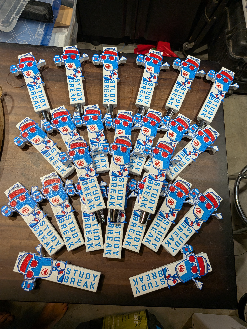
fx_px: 228
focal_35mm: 24
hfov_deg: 56.8
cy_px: 164
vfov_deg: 71.6
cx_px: 124
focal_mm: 4.53
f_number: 1.7
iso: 43
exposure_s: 1/60
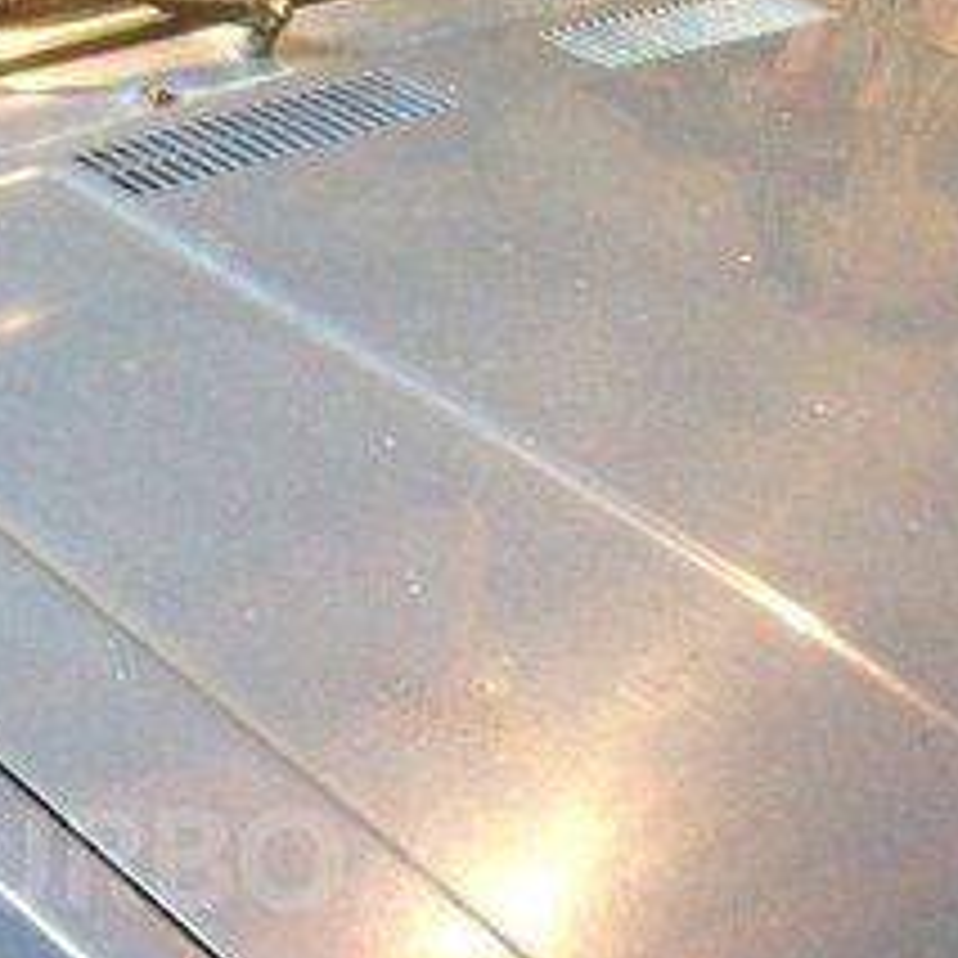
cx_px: 225
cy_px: 859
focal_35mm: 72
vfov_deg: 23.4
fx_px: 2254
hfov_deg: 23.7
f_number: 2.4
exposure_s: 1/15
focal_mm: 4.28
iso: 320
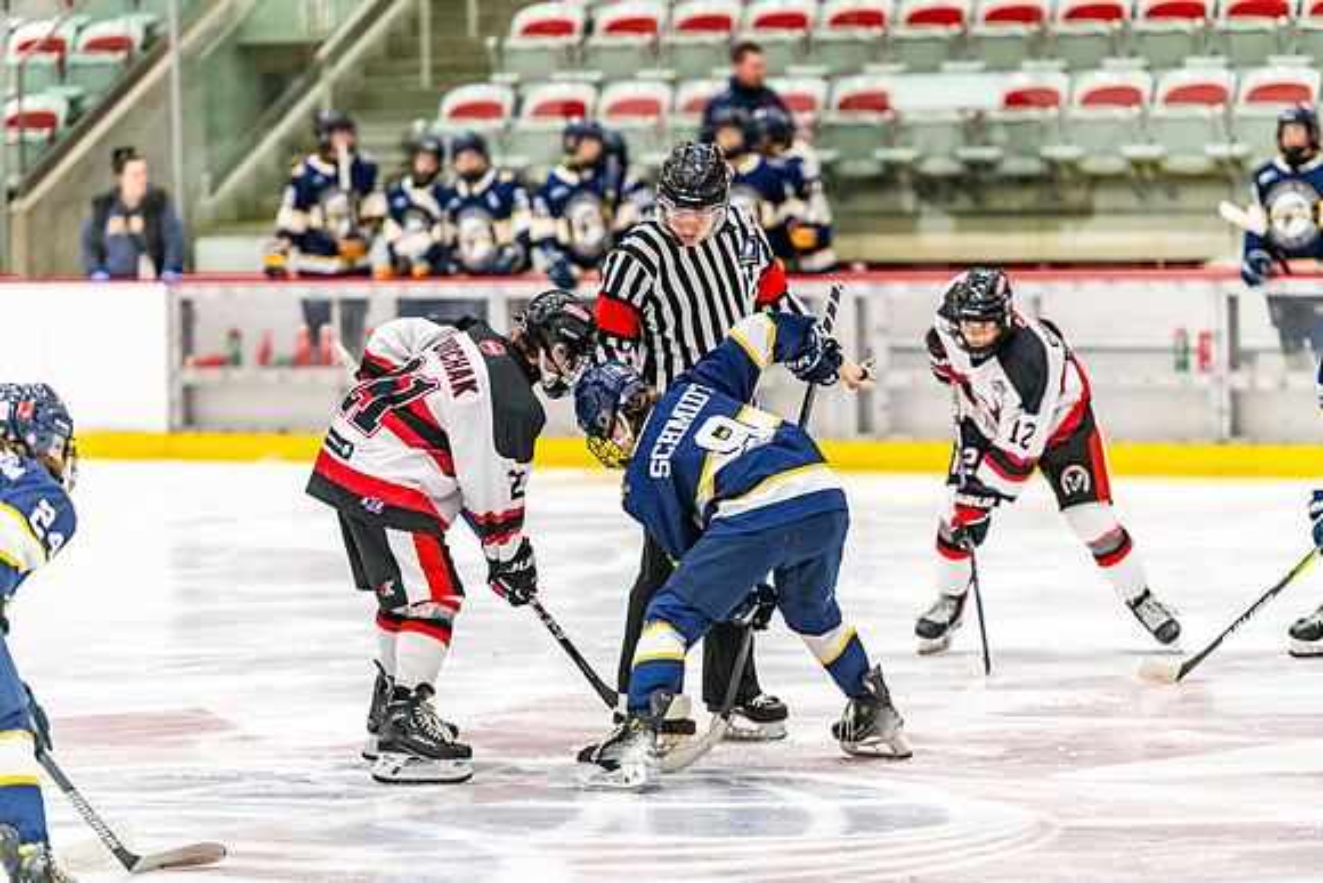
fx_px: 6309
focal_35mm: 172
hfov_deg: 12.0
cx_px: 668
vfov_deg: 8.0
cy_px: 437
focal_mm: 170
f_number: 2.8
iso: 3200
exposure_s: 1/640
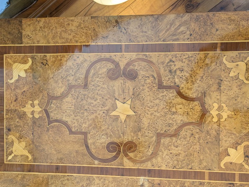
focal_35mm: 37
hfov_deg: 50.1
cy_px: 105
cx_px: 132
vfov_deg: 38.6
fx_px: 266
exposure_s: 1/50
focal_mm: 5.43
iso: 99
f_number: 1.89
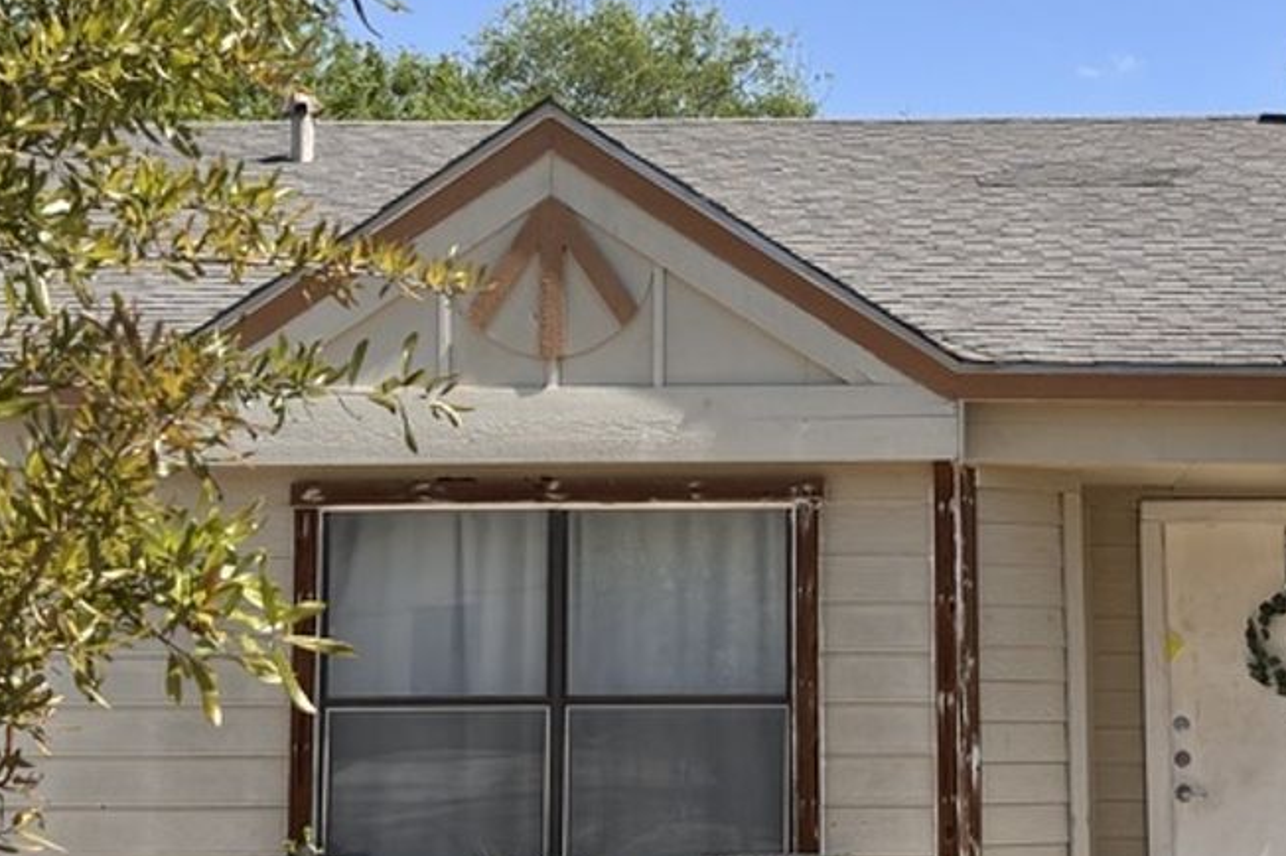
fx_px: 3035
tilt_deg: +5.5
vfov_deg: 16.1
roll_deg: +0.0
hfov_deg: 23.9
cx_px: 795
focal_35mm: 85
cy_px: 379
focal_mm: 5.96
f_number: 1.6
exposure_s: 1/2342
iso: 32
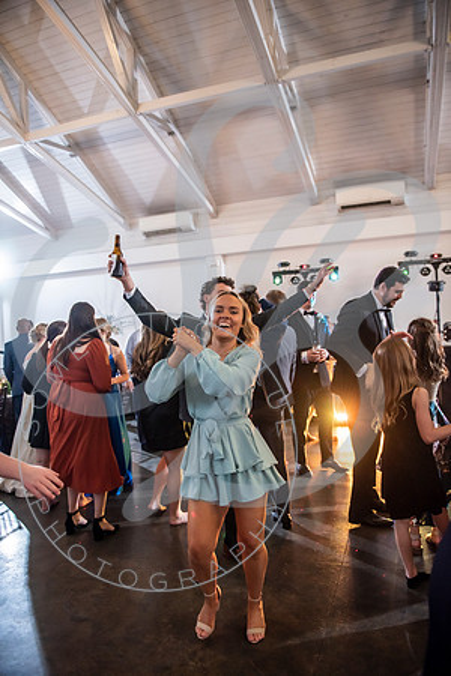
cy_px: 338
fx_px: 451
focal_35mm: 24
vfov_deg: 73.7
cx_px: 226
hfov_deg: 53.1
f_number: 2.8
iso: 1000
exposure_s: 1/125
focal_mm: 24
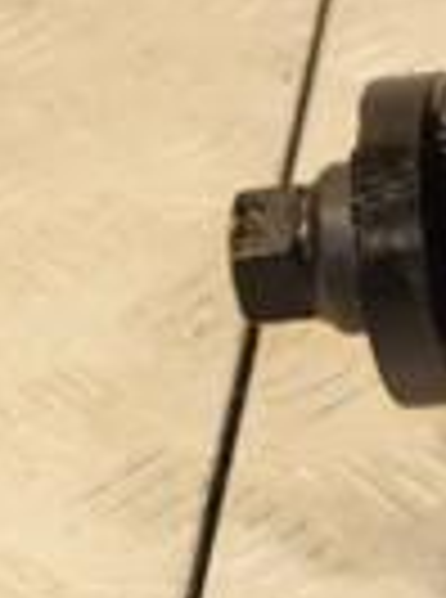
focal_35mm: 261
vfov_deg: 7.6
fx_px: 4505
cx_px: 1009
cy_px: -58
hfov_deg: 5.5
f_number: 4.8
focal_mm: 40
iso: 800
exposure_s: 1/160
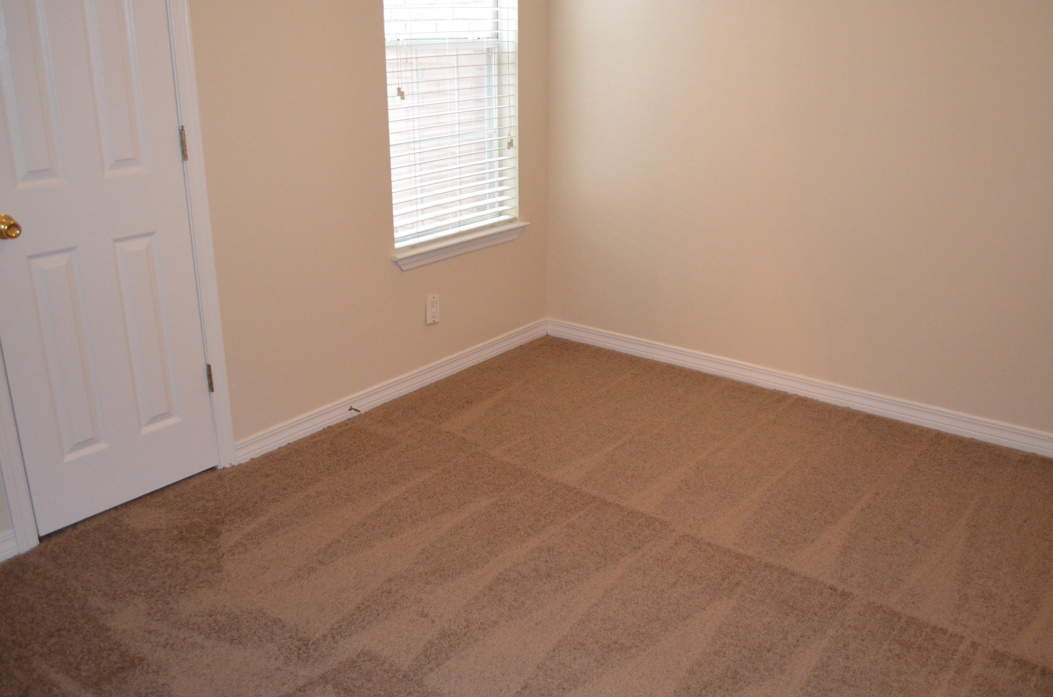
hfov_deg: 57.3
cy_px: 348
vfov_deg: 39.8
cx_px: 526
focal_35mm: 33
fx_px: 963
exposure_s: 1/60
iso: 3200
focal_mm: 22
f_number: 3.8
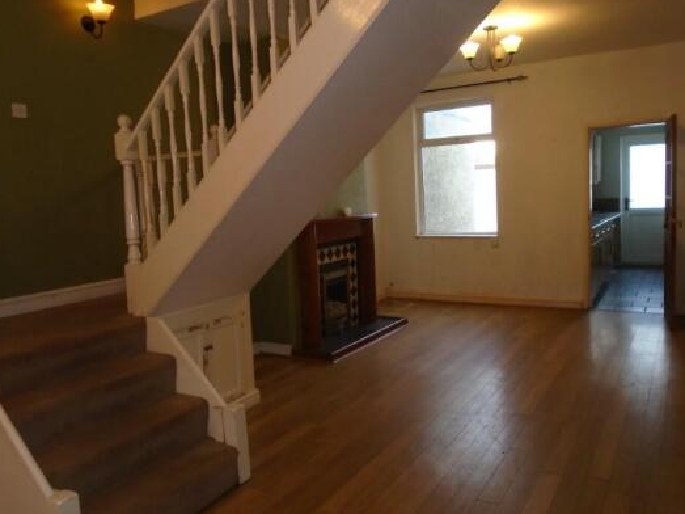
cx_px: 331
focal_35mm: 29
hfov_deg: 61.7
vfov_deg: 48.2
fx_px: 574
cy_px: 247
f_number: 3.2
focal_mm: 4.6
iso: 200
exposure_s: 1/30
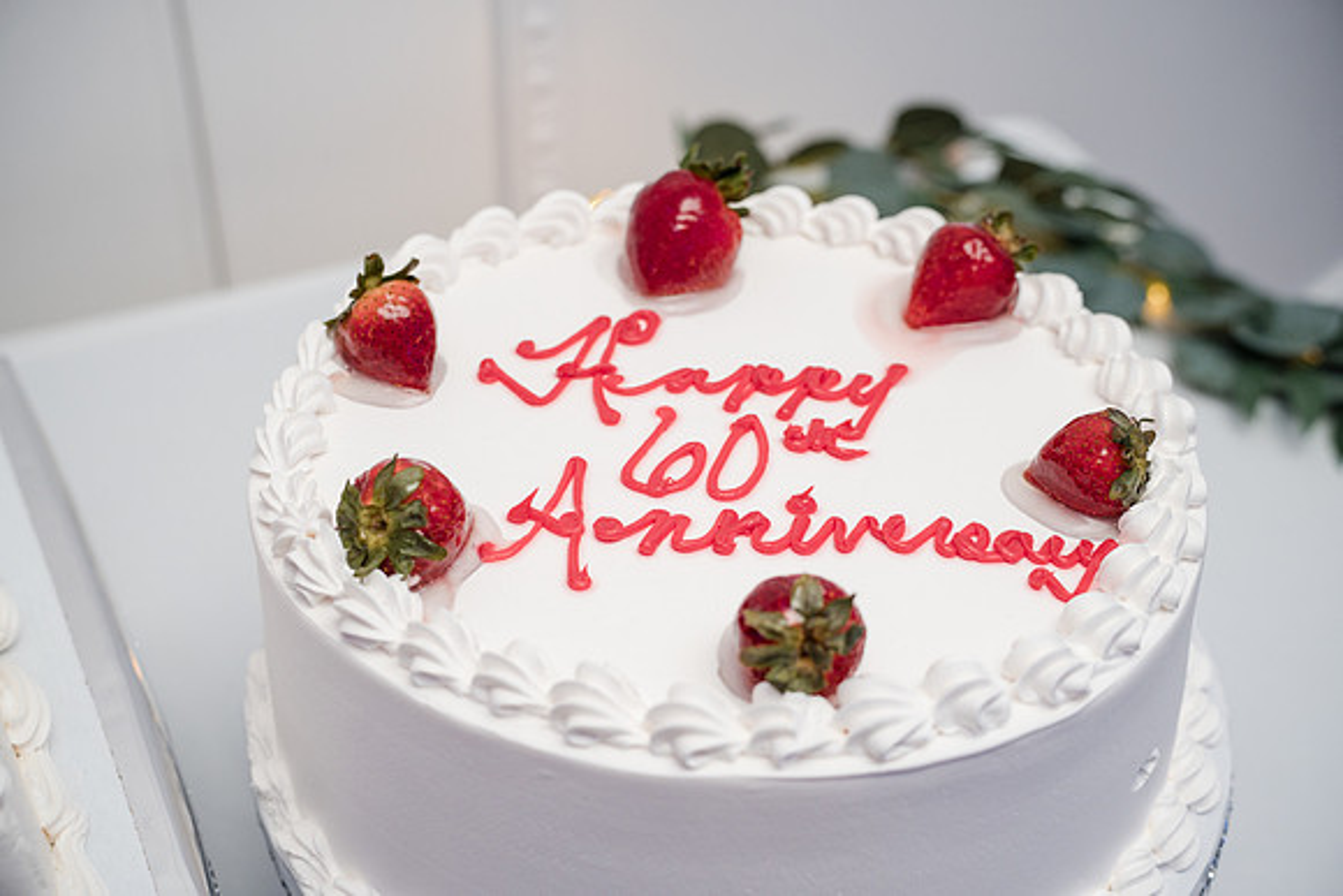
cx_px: 672
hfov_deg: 35.6
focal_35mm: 56
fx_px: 2090
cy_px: 448
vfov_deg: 24.2
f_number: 4
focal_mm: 56
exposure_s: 1/250
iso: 1250
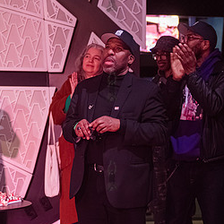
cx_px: 121
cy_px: 85
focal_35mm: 168
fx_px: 1230
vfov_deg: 10.4
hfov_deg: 10.4
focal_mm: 80
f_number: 2.8
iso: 8000
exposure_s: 1/160
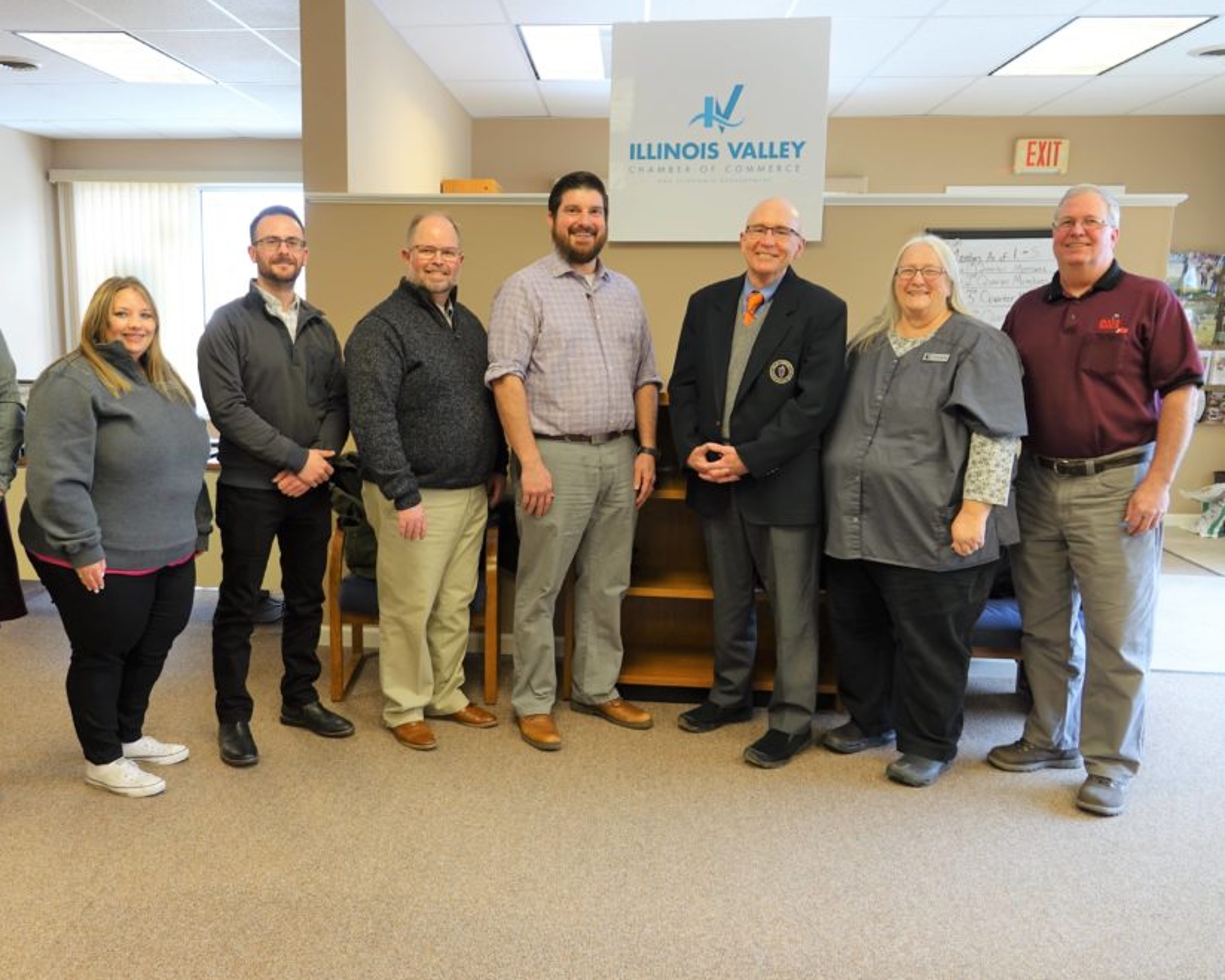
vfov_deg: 51.5
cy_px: 477
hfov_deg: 61.8
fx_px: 1015
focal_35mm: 28
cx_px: 511
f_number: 2.4
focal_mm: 8.8
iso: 160
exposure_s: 1/30
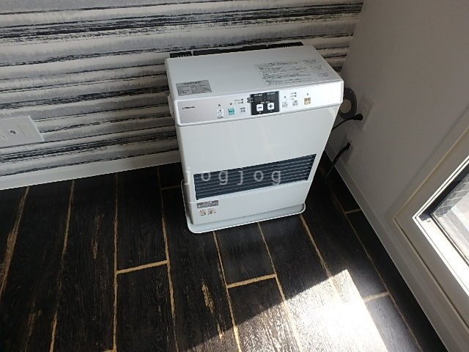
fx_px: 285
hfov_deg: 79.0
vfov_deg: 63.4
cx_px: 234
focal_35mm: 21
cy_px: 176
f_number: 3.5
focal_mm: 3.7
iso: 125
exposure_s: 1/125
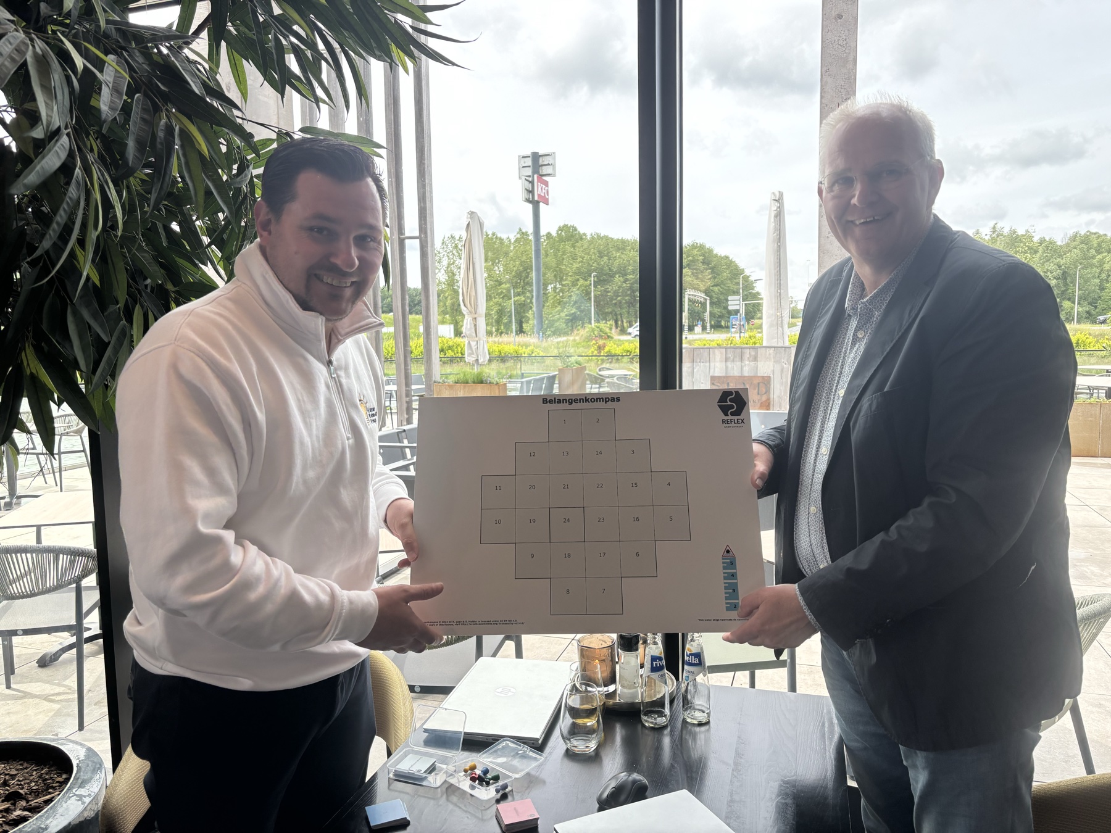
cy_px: 416
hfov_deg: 67.3
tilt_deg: -5.8
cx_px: 556
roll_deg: +1.4
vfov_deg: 53.1
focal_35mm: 26
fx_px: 834
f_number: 1.6
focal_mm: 5.96
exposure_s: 1/533
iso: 64
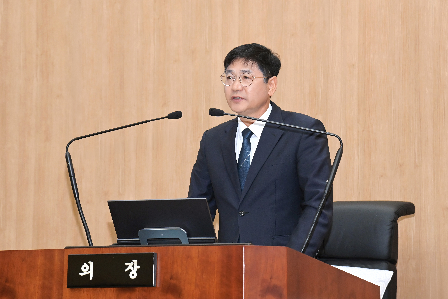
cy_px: 150
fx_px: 1394
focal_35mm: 112
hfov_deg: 18.3
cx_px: 224
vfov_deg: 12.2
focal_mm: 112
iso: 5000
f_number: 6.3
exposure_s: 1/250
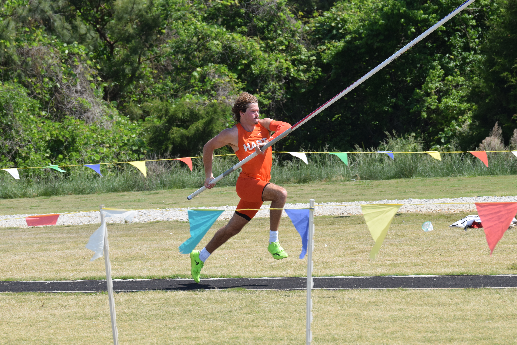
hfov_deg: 12.5
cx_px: 258
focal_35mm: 165
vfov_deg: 8.3
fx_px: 2369
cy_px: 172
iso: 400
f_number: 7.1
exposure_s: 1/1000
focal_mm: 110
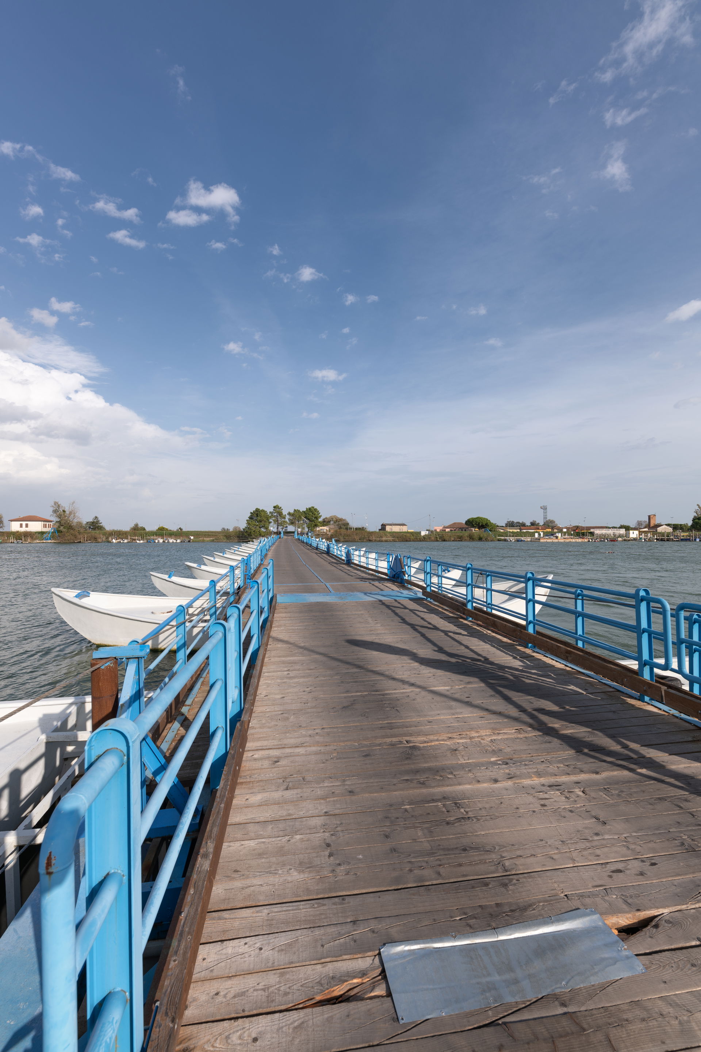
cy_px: 526
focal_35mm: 14
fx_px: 409
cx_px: 350
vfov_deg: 104.3
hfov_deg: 81.2
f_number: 8
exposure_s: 1/250
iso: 64
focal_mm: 14
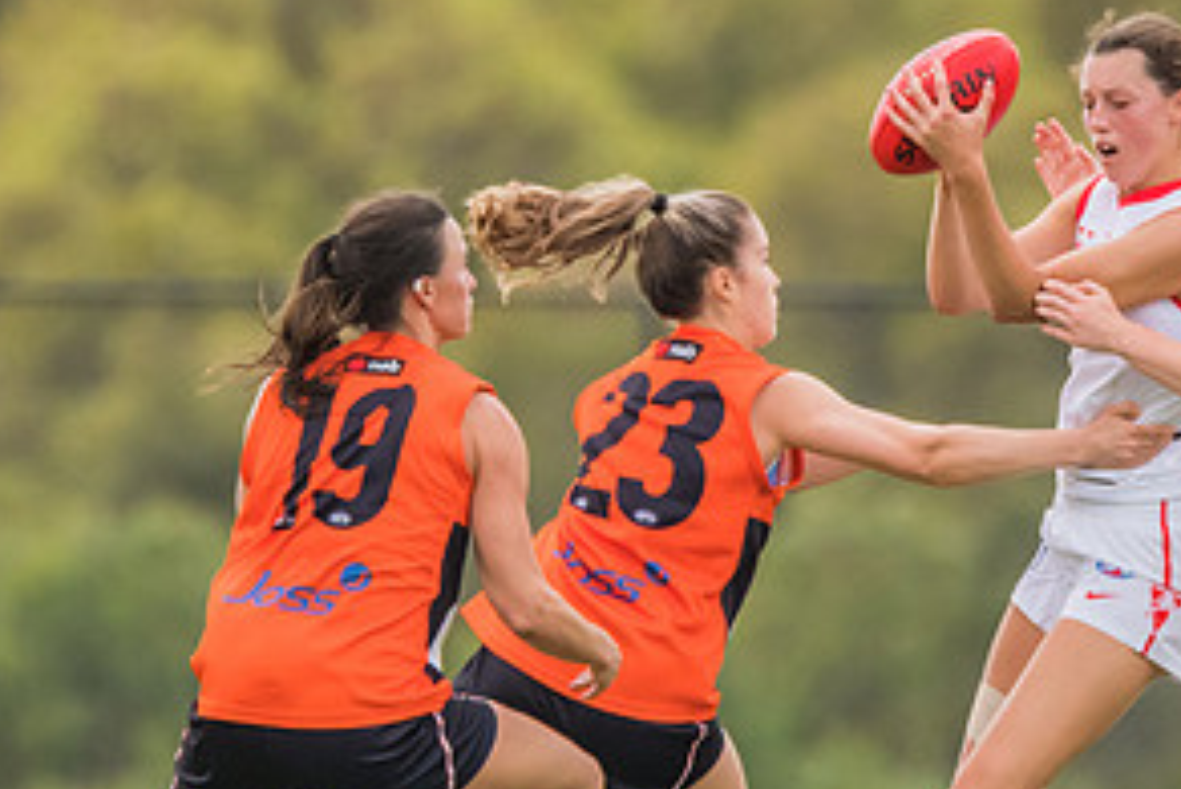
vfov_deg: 0.7
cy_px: 176
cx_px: 491
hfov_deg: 1.0
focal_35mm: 2071
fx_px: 67971
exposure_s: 1/1600
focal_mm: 600
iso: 1000
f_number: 8
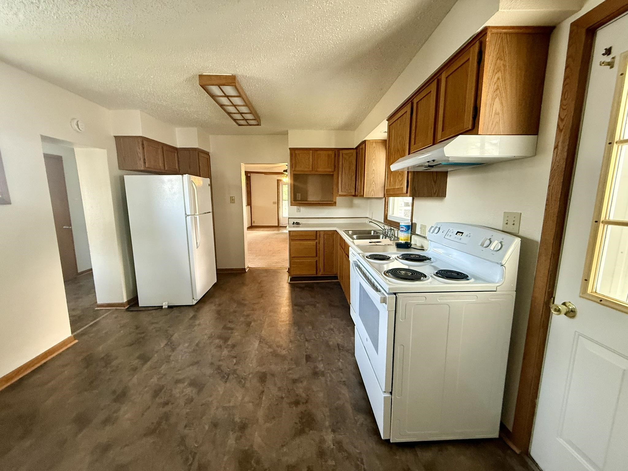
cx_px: 314
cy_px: 236
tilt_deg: -8.1
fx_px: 254
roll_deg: -1.0
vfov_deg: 85.7
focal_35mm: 14
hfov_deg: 102.1
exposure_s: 1/60
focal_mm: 2.22
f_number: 2.2
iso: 400
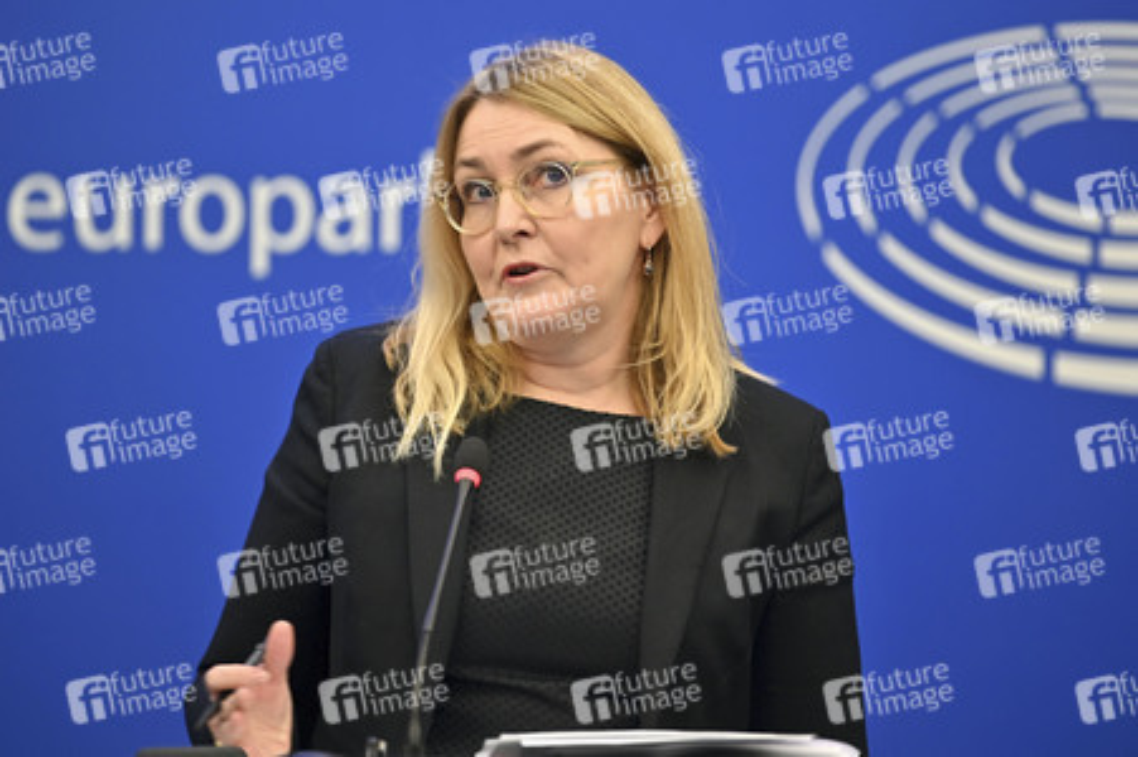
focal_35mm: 175
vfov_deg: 7.8
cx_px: 569
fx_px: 5528
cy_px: 378
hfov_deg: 11.8
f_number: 2.8
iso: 400
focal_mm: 175
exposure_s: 1/100
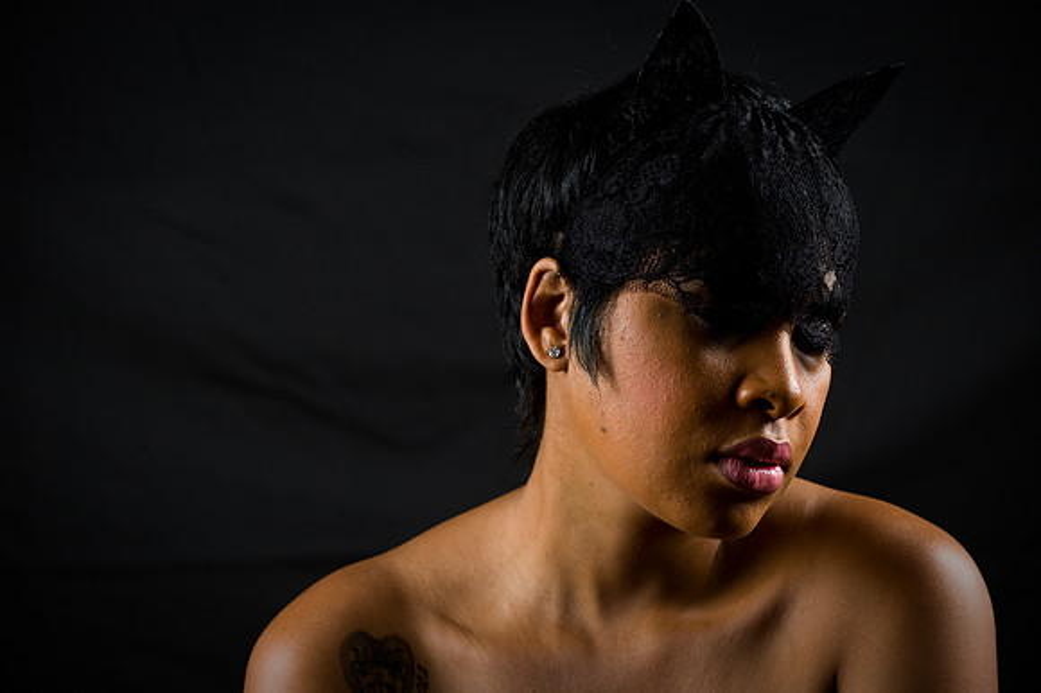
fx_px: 4479
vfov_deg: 8.8
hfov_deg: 13.3
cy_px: 346
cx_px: 520
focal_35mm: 155
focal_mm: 155
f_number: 5.6
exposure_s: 1/125
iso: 200
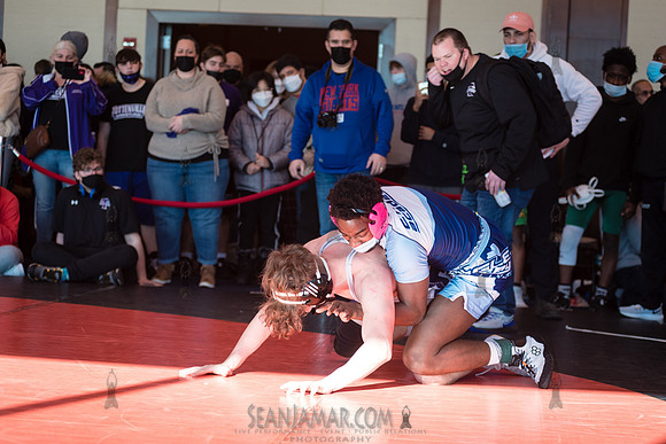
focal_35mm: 80
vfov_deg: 17.1
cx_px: 333
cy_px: 222
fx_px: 1480
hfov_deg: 25.4
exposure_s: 1/400
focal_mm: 80
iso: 400
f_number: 4
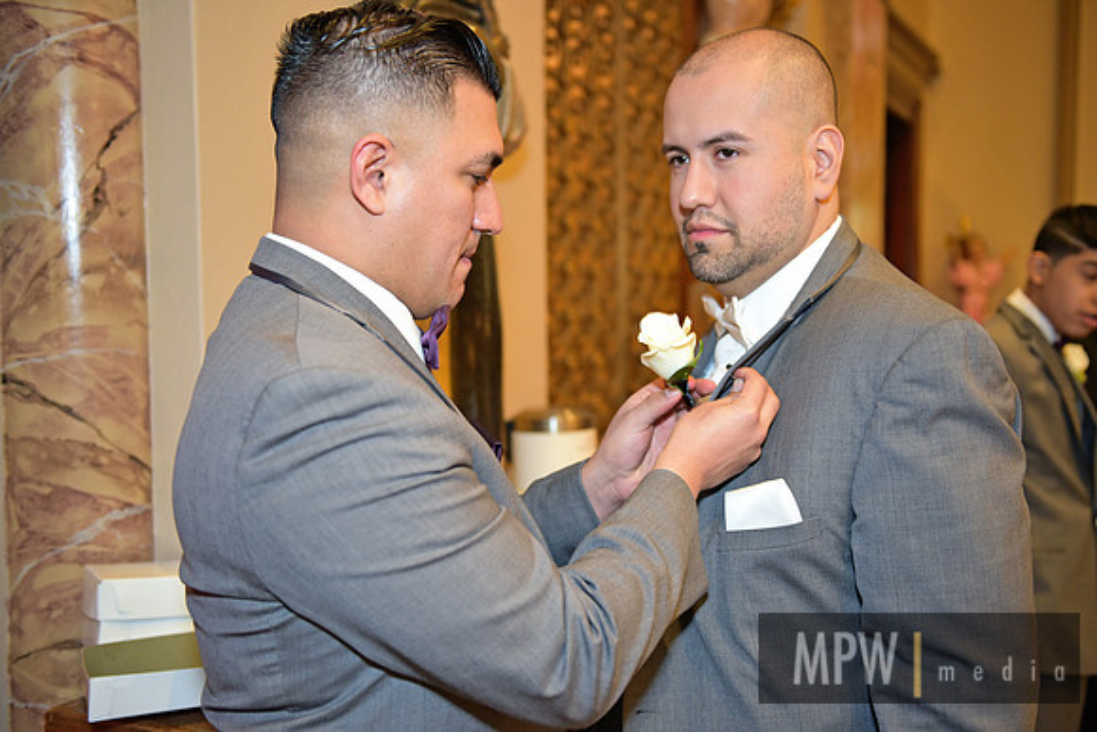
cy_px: 366
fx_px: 1219
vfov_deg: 33.4
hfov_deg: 48.4
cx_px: 548
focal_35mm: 40
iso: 2000
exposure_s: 1/125
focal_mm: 40
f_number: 2.8
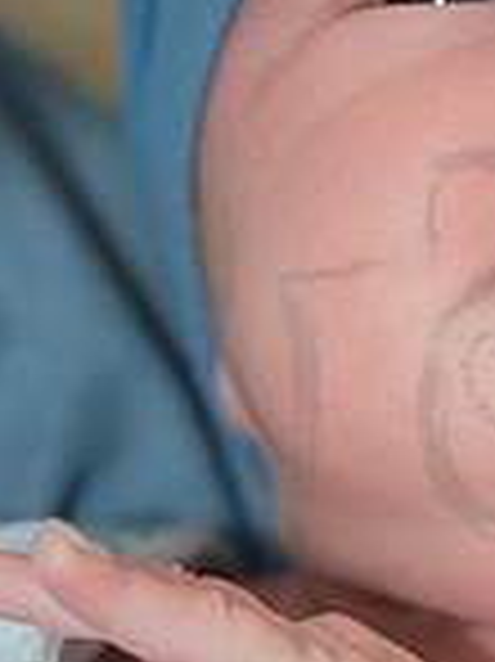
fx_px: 7981
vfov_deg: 4.7
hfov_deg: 3.5
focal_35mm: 418
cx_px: 574
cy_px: 923
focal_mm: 110
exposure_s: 1/200
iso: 800
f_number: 4.5
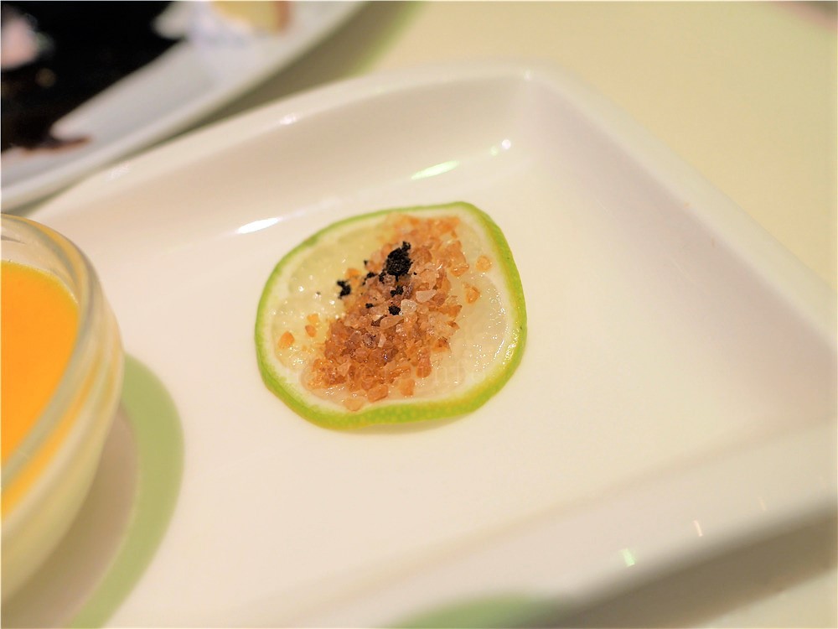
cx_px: 419
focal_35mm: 30
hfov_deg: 60.0
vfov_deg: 46.8
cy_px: 314
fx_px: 726
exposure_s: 1/160
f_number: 2.2
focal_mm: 15
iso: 200
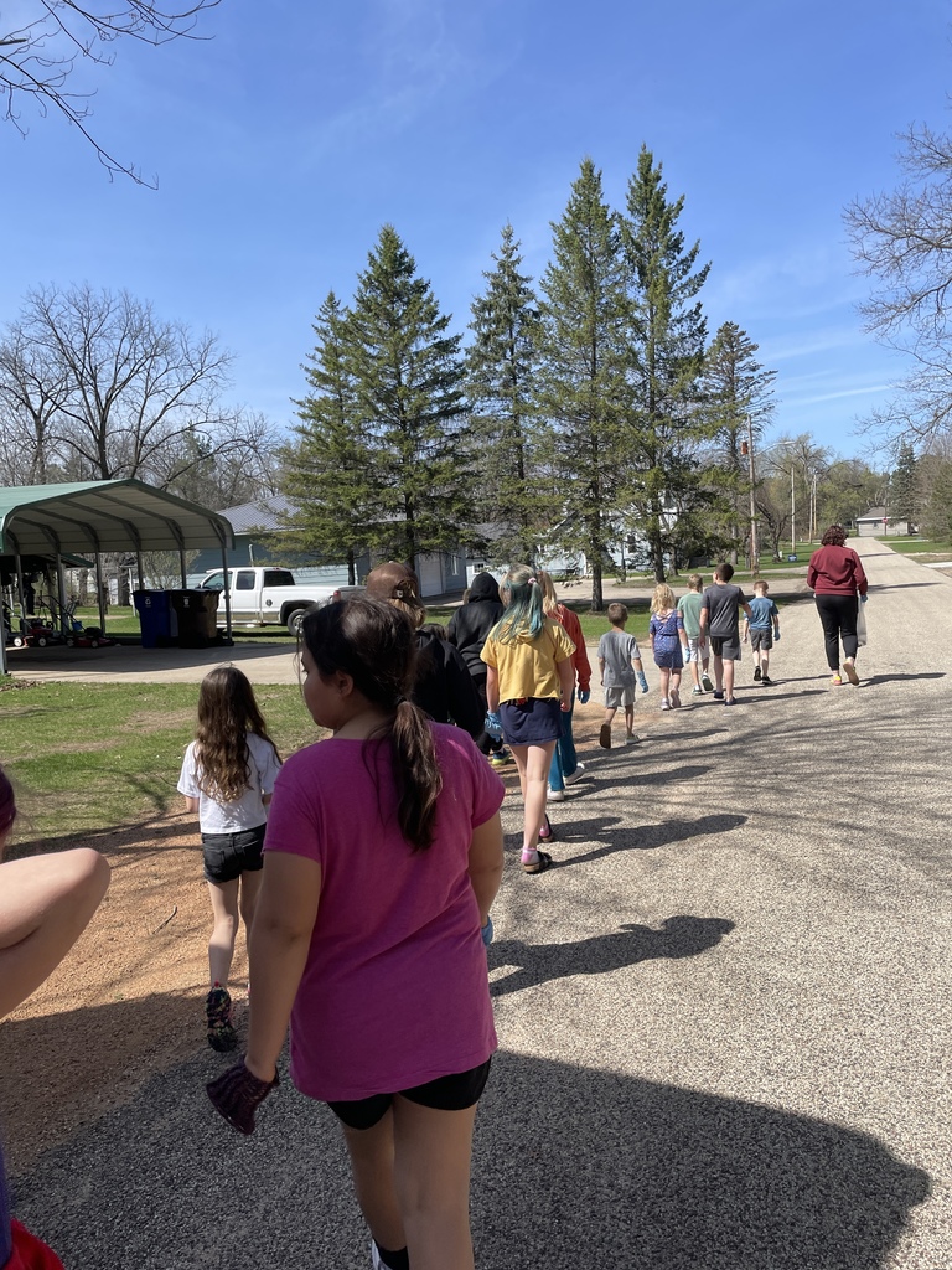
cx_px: 476
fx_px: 953
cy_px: 635
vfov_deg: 67.3
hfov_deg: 53.1
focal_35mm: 26
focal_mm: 4.2
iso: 32
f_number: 1.6
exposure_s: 1/2451
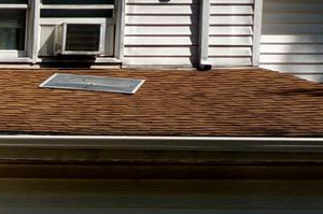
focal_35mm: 164
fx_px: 1469
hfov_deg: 10.3
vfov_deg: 7.9
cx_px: -526
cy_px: 462
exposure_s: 1/125
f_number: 16
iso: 100
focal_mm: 16
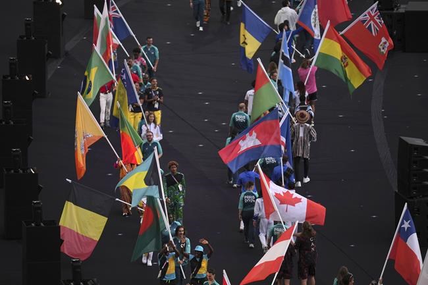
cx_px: 214
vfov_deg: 3.4
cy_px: 142
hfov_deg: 5.2
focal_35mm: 400
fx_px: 4754
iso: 1000
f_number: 2.8
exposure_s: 1/320
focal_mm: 400
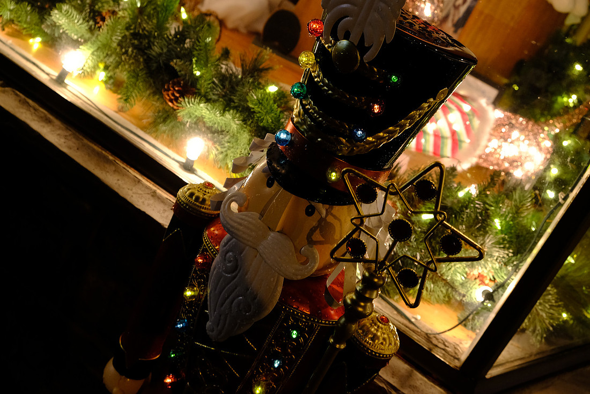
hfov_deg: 45.4
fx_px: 705
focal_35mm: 43
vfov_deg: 31.2
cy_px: 197
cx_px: 295
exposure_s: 1/6.5
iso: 1600
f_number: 5
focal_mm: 28.9
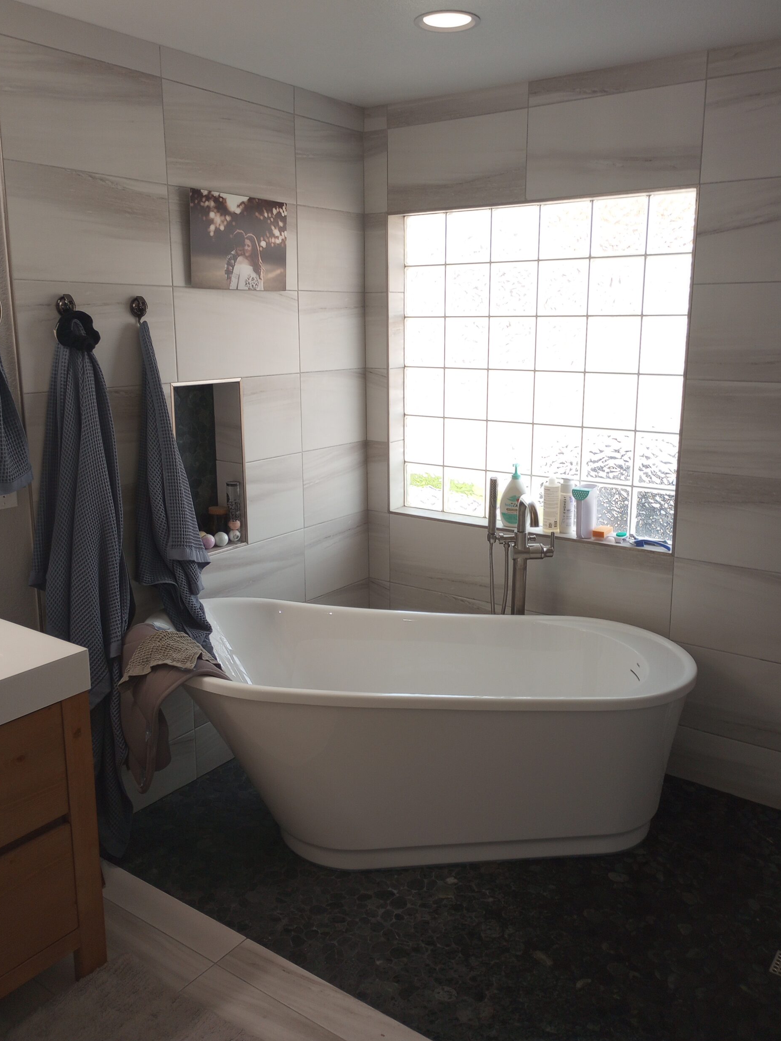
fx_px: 872
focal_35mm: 29
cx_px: 389
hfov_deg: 48.2
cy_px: 503
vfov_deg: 61.6
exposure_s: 1/50
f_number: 1.8
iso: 185
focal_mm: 4.27
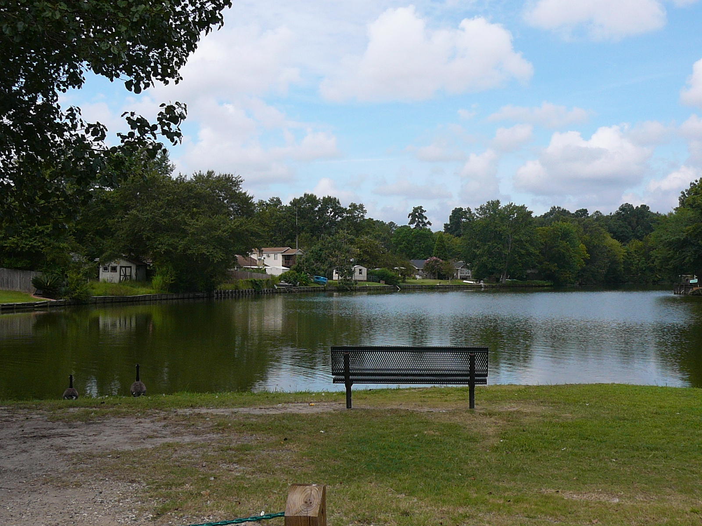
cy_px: 263
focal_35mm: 44
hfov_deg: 42.9
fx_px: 892
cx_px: 351
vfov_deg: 32.9
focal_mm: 5.2
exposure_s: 1/400
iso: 80
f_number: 5
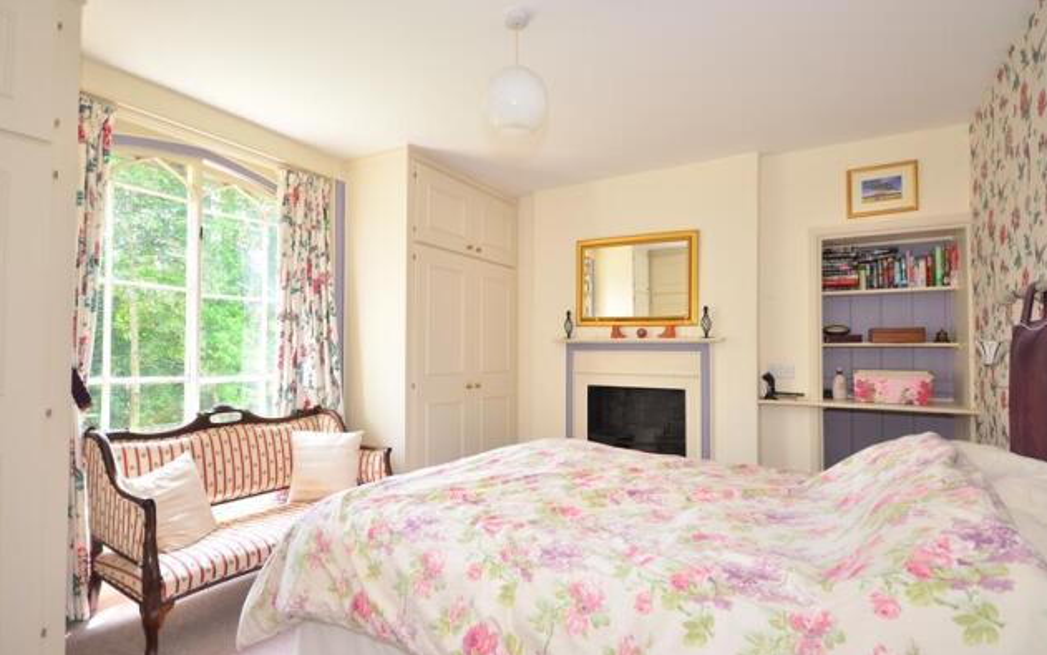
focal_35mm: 18
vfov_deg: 64.3
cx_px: 516
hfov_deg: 90.2
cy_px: 334
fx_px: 521
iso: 200
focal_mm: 11.5
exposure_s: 1/20
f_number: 5
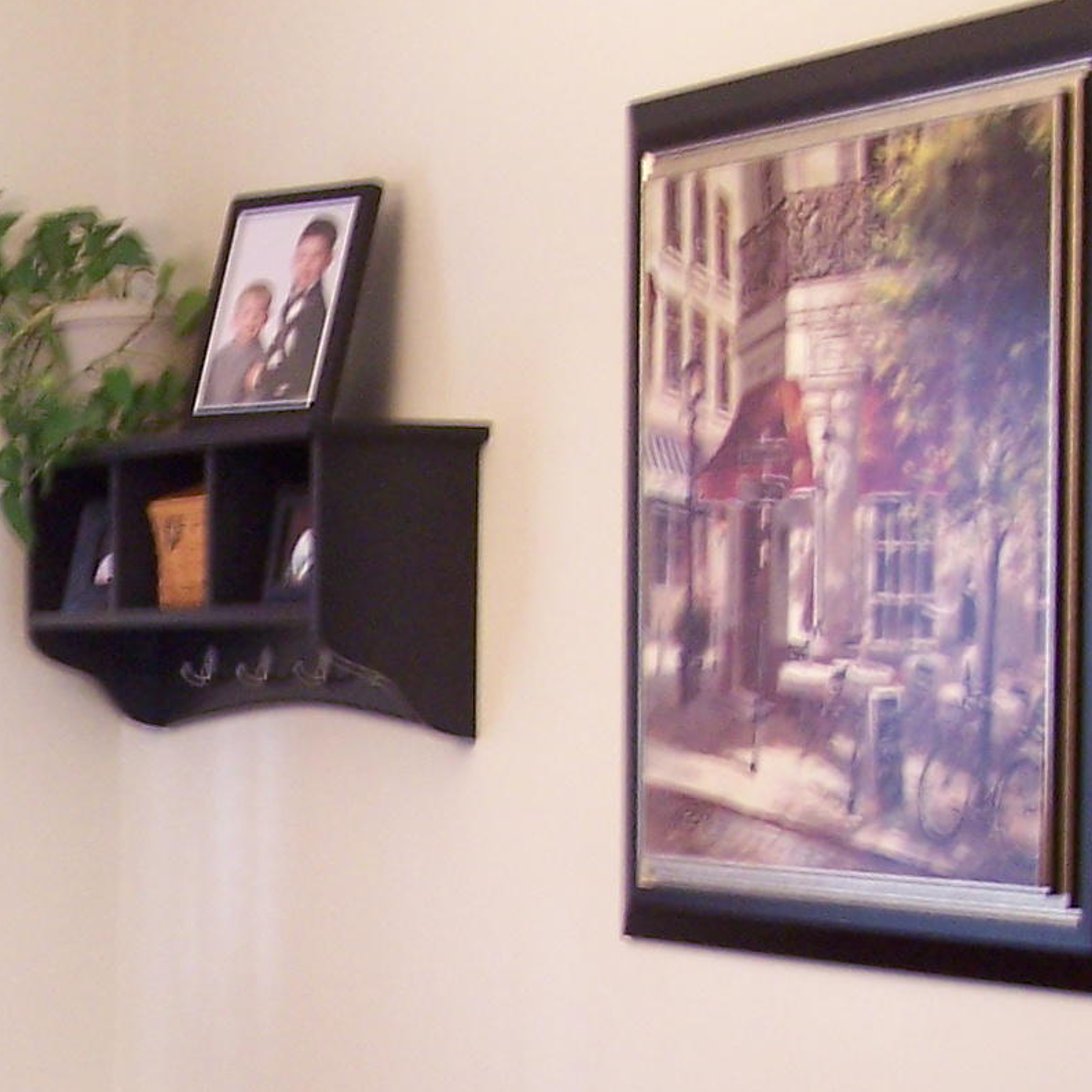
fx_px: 3890
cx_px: -40
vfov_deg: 15.7
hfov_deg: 15.6
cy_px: 1048
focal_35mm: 109
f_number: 2.8
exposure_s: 1/10
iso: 140
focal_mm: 6.3
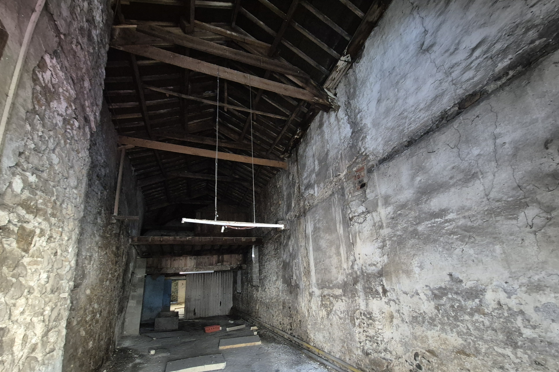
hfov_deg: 104.3
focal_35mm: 14
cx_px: 278
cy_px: 213
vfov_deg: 80.7
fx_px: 217
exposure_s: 1/25
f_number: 2.2
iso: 1250
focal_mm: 2.2
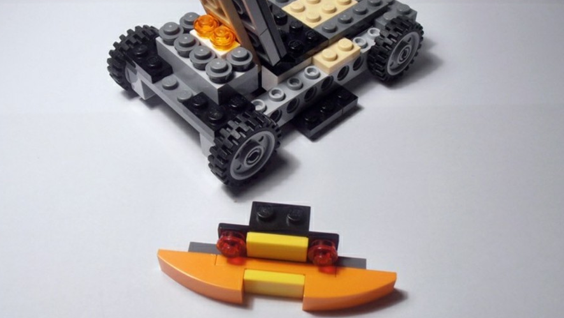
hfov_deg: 49.4
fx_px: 613
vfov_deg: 29.0
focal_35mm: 41
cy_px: 135
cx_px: 280
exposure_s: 1/40
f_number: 3.9
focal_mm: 6.61
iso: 80
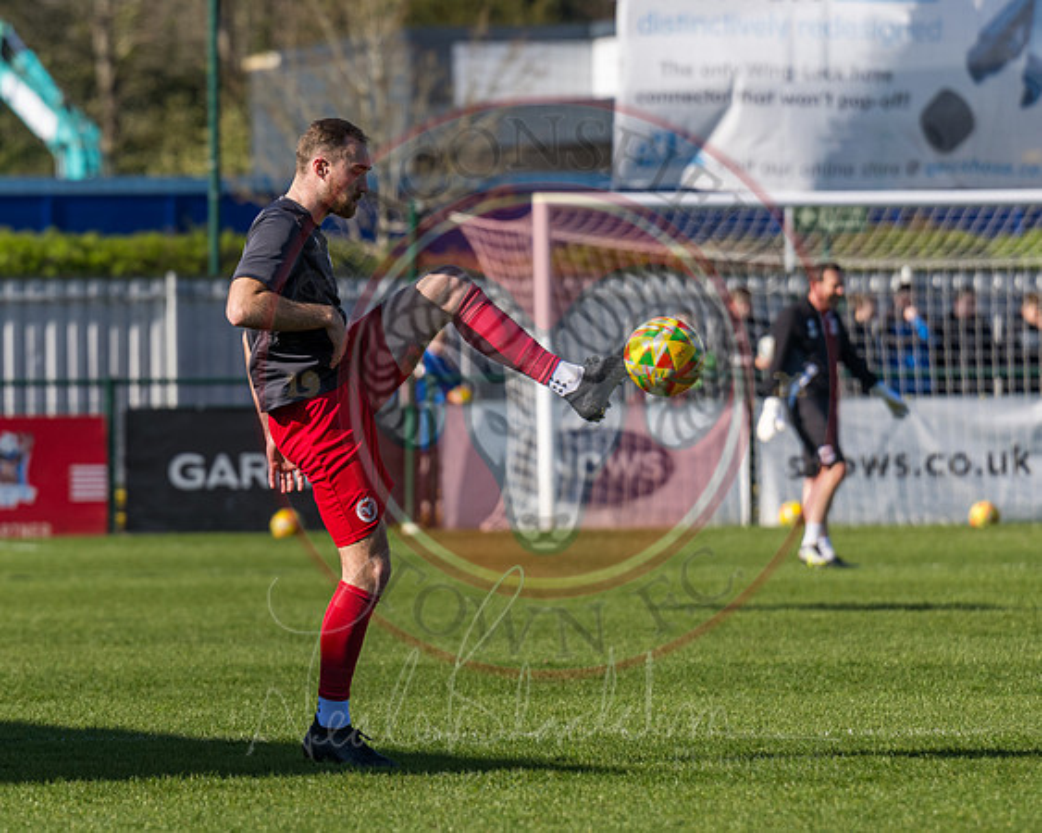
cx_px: 308
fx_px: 12338
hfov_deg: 4.8
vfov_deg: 3.9
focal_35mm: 400
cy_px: 432
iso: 200
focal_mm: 200
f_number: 4
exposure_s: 1/2000
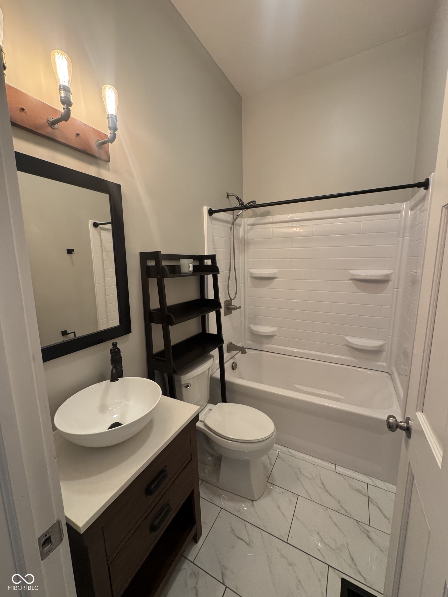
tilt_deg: -9.4
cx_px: 224
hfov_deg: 85.7
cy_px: 298
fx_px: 242
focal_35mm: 14
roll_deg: +0.9
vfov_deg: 102.1
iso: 400
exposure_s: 1/60
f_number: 2.2
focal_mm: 2.22
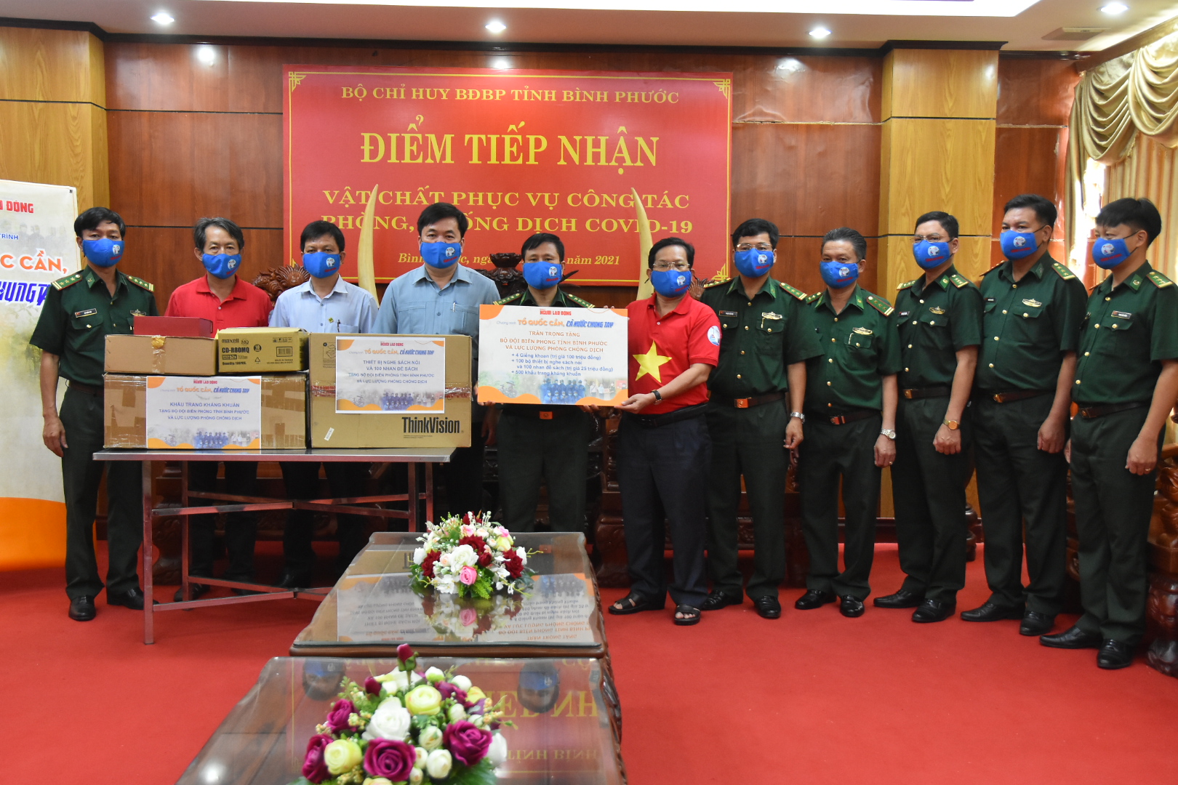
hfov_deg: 49.6
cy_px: 392
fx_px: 1276
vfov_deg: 34.2
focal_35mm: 39
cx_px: 589
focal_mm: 26
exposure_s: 1/160
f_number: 3.8
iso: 2200
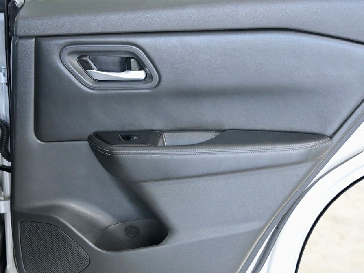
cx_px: 206
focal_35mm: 66
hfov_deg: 29.4
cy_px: 135
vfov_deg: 22.2
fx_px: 694
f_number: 4
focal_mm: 60
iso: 2000
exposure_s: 1/250
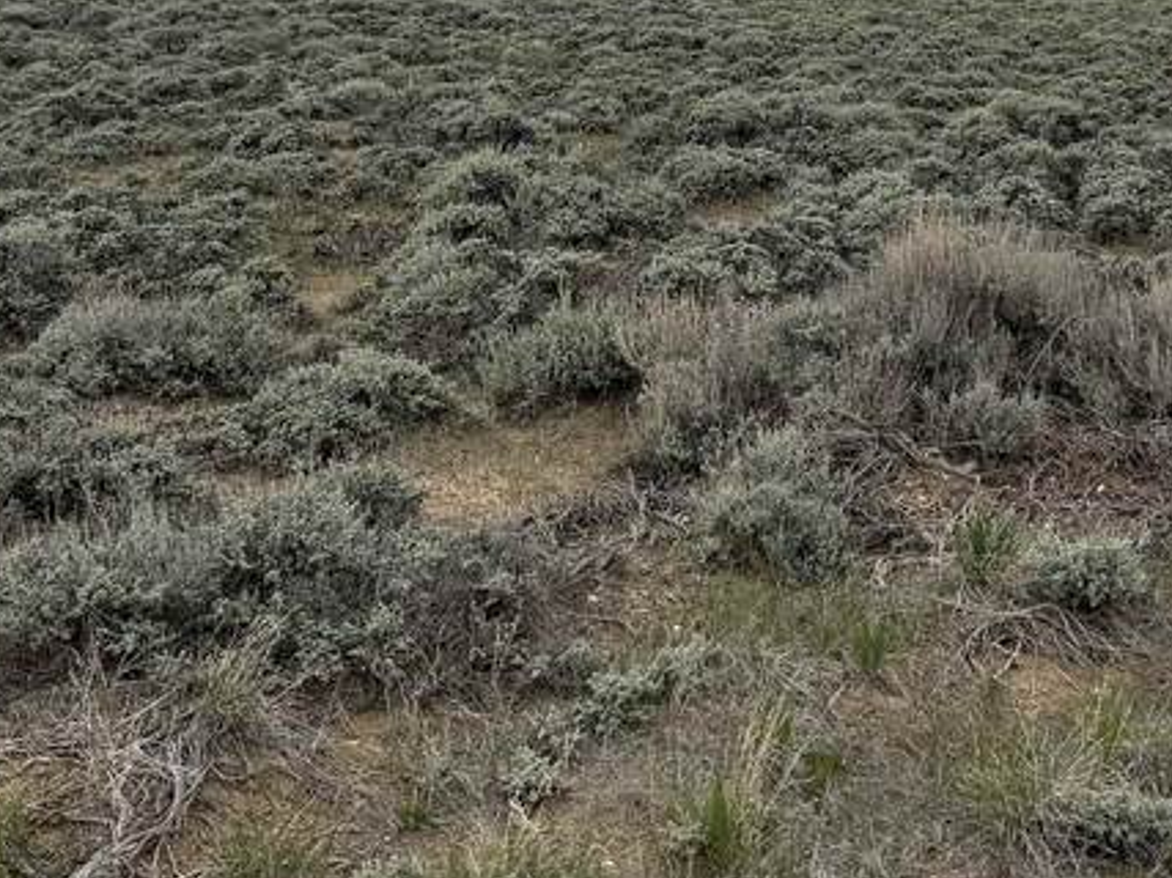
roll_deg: -1.2
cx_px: 1279
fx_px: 2437
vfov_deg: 19.6
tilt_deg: +2.0
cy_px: -77
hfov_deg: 25.2
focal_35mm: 72
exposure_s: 1/6173
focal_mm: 6.76
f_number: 1.78
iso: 80
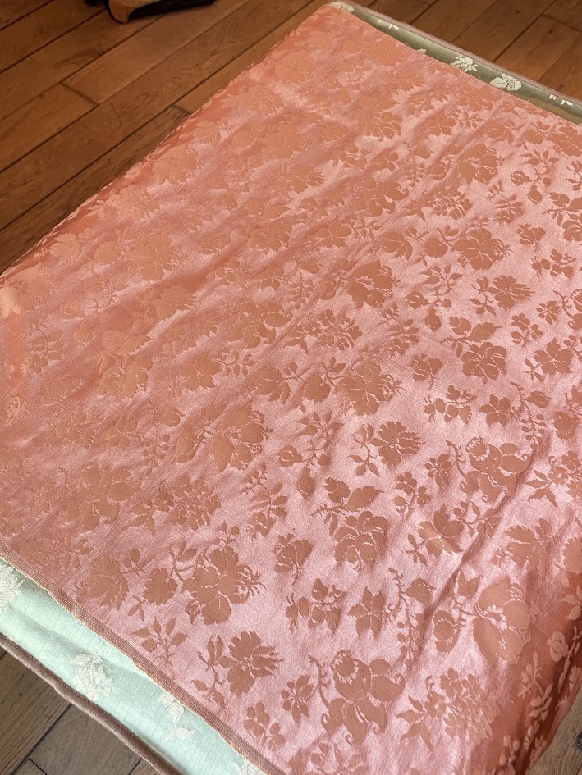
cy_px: 365
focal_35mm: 33
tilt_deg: -56.9
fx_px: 740
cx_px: 339
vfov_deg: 55.3
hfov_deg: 42.8
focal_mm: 4.2
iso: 125
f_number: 1.6
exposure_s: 1/50
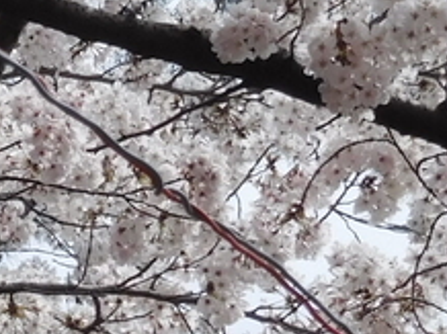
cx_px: -634
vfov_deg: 3.8
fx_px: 4979
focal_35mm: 386
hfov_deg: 5.0
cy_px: 459
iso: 125
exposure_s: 1/640
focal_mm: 12.5
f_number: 4.5
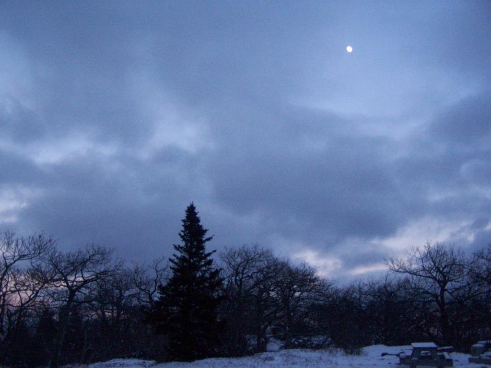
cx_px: 246
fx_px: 539
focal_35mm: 38
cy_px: 184
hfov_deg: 49.0
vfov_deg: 37.7
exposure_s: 1/200
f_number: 2.8
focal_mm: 6.3
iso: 400
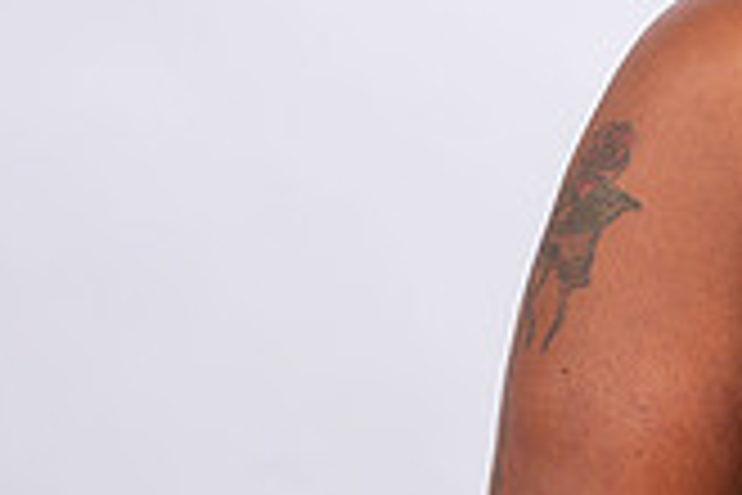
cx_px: 1066
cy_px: -36
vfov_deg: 7.8
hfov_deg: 11.3
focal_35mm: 176
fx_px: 3627
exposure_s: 1/200
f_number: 8
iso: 160
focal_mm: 50
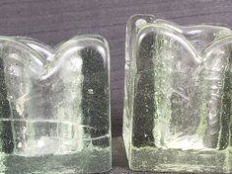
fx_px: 255
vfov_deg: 37.7
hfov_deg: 49.0
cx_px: 121
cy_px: 85
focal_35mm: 38
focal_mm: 4.3
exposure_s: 1/13
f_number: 2.4
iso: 250
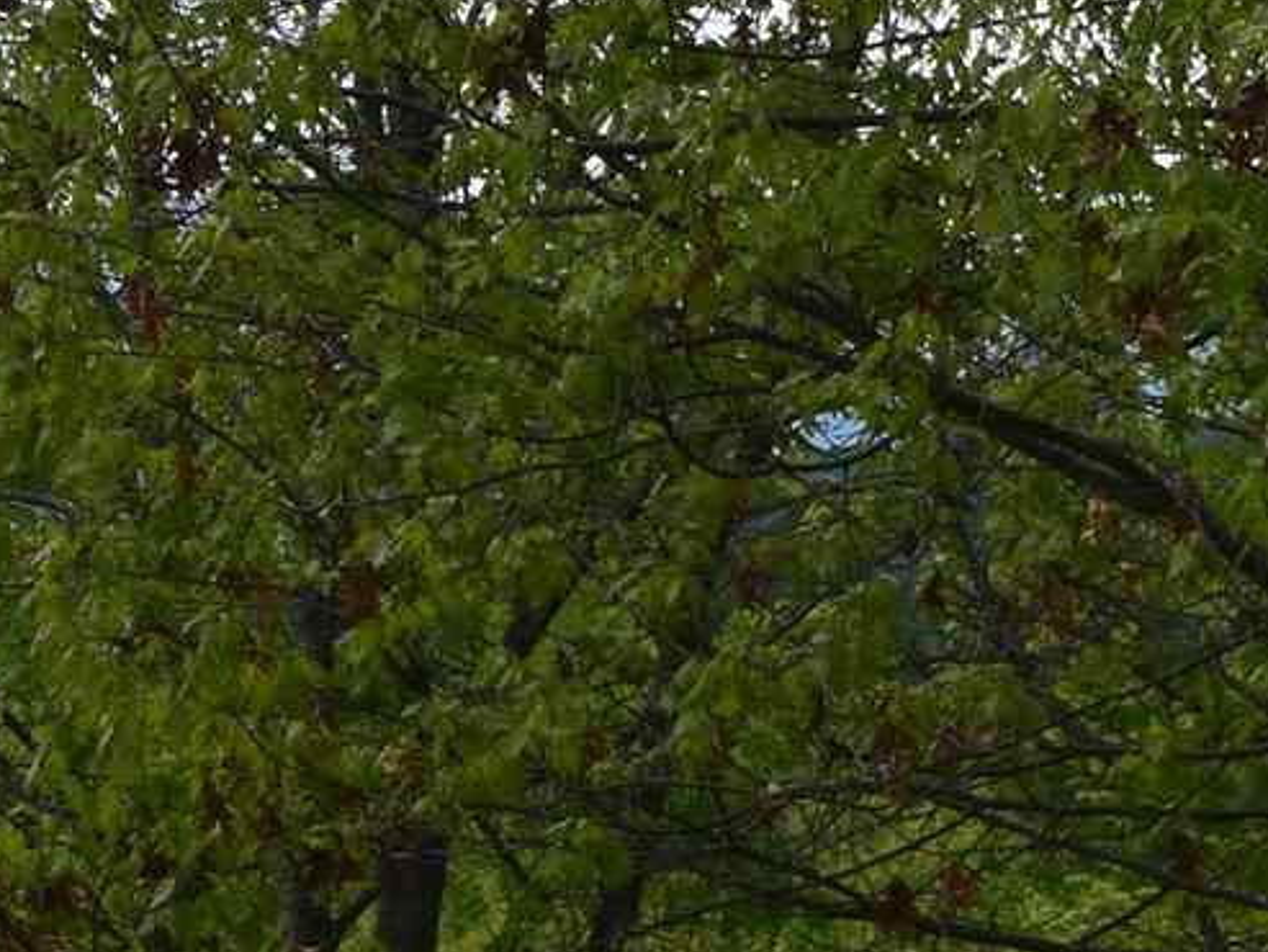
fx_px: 15792
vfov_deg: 3.4
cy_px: -180
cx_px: -689
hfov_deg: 4.6
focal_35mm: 431
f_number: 11
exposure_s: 1/500
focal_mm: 48
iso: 360
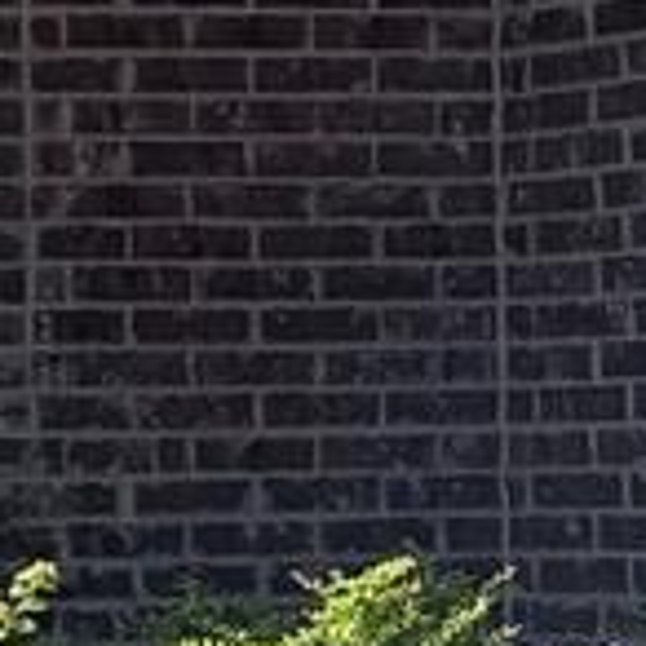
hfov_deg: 6.8
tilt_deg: +0.6
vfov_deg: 7.8
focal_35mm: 223
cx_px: -1491
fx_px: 4708
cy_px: 341
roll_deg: +0.0
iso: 80
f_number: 1.78
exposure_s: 1/3953
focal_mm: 6.76
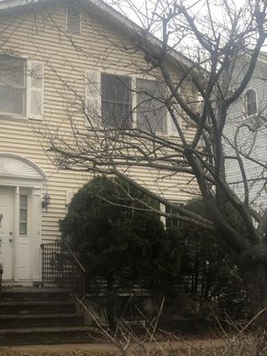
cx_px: 32
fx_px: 515
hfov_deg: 28.1
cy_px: 186
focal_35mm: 50
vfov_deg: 38.2
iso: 64
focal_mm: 3.99
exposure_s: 1/120
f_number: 1.8
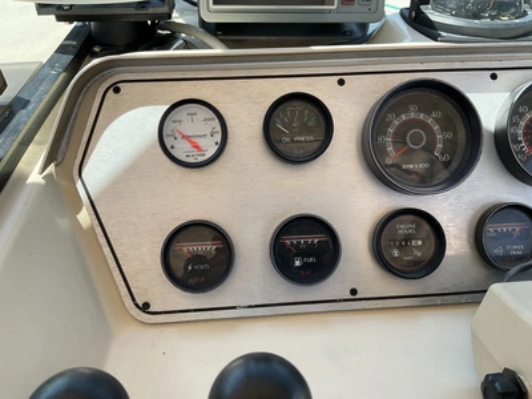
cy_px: 200
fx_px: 446
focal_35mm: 29
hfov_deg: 61.7
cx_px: 266
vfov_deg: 48.2
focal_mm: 3
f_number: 1.8
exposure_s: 1/461
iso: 25
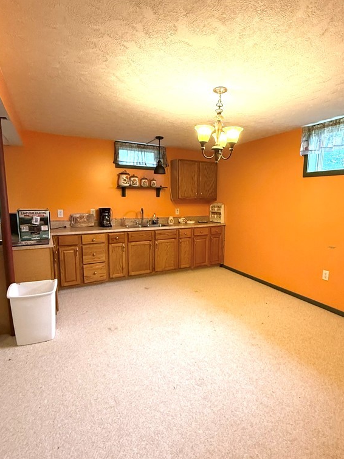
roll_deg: -1.3
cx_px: 188
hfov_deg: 68.5
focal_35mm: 19
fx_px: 252
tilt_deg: -7.3
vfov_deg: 84.7
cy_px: 232
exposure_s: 1/60
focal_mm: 2.22
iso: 320
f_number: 2.2
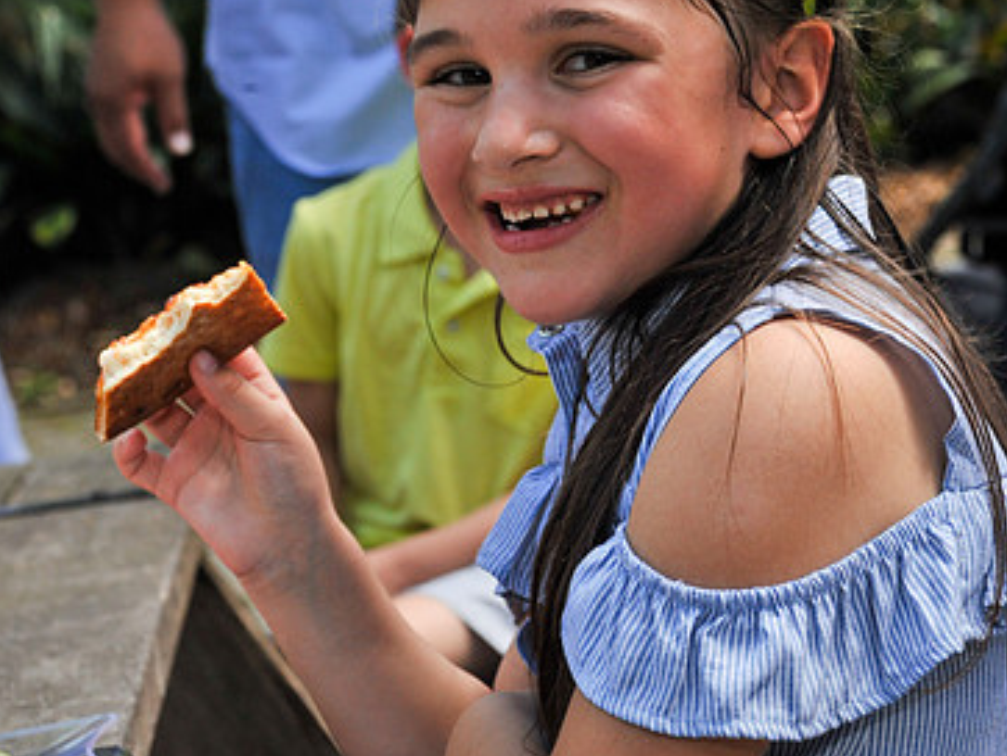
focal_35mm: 100
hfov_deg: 19.6
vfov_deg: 14.8
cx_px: 576
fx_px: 2911
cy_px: 256
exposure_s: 1/200
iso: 640
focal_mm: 65
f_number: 8
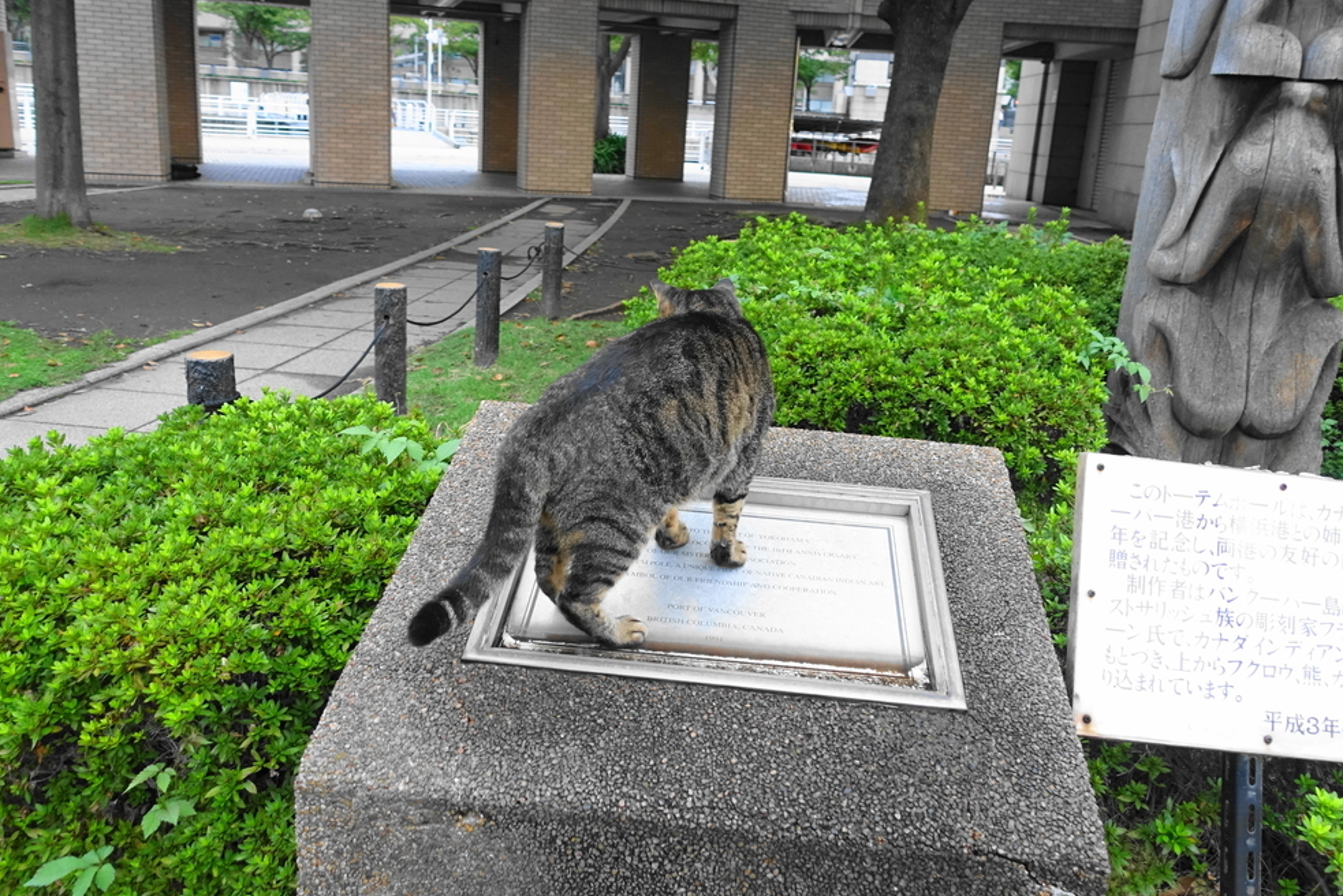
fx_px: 933
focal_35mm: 25
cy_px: 451
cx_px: 671
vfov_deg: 51.3
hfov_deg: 71.5
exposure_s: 1/250
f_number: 2.8
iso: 640
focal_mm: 8.8
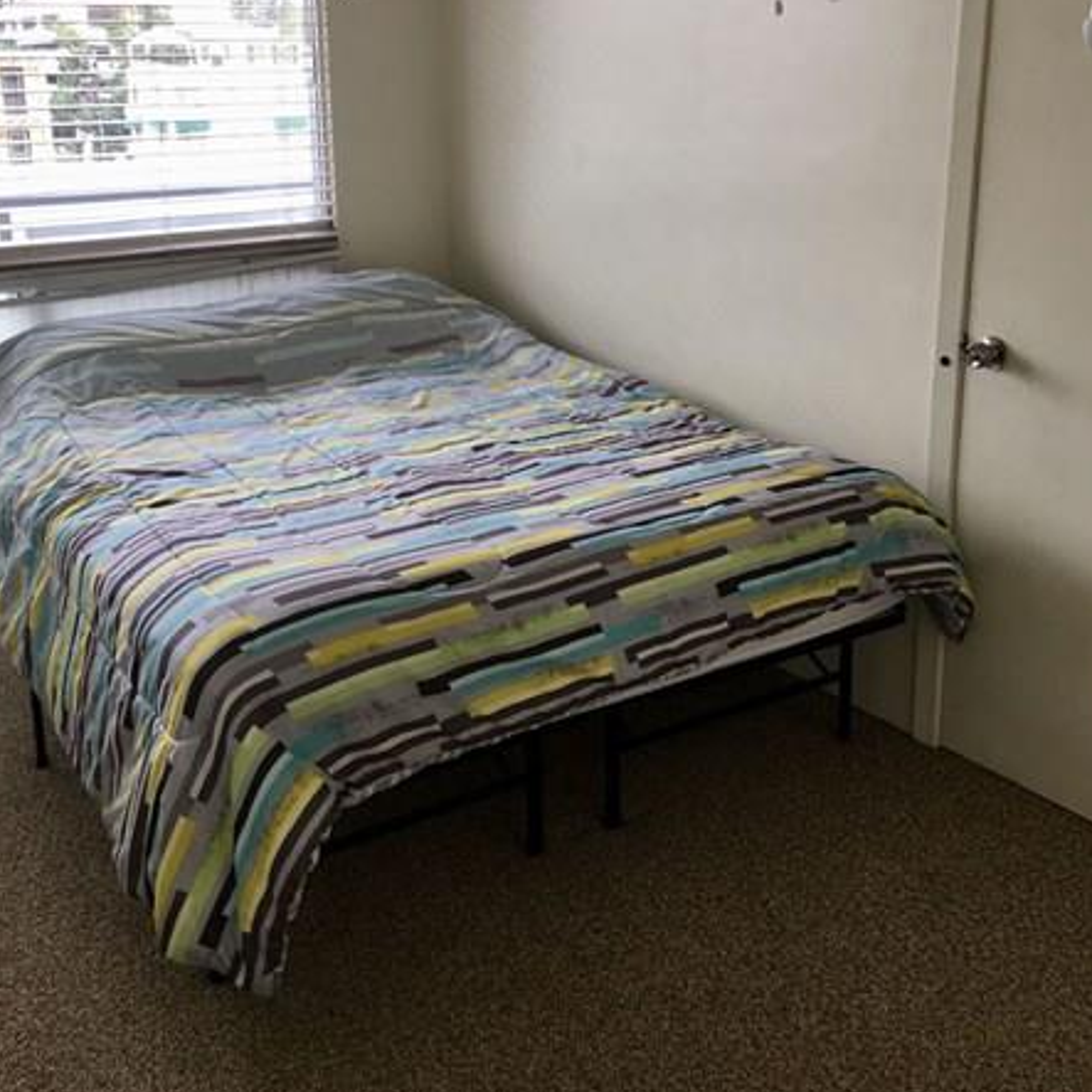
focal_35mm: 37
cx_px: 530
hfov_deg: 44.9
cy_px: 418
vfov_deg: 44.6
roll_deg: +0.9
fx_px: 1321
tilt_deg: -13.9
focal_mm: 4.15
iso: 25
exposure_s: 1/60
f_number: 2.2
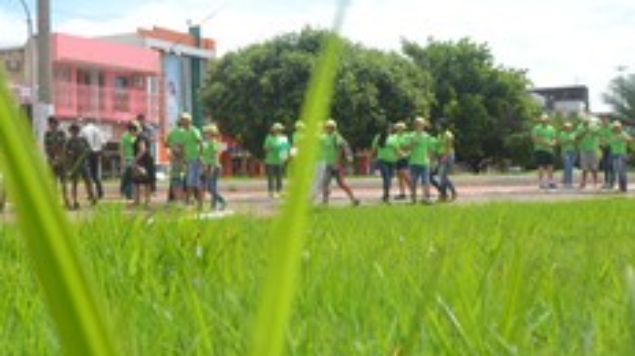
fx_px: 1026
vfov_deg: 19.7
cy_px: 164
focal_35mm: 61
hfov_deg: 34.0
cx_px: 205
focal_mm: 20
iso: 100
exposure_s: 1/320
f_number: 9
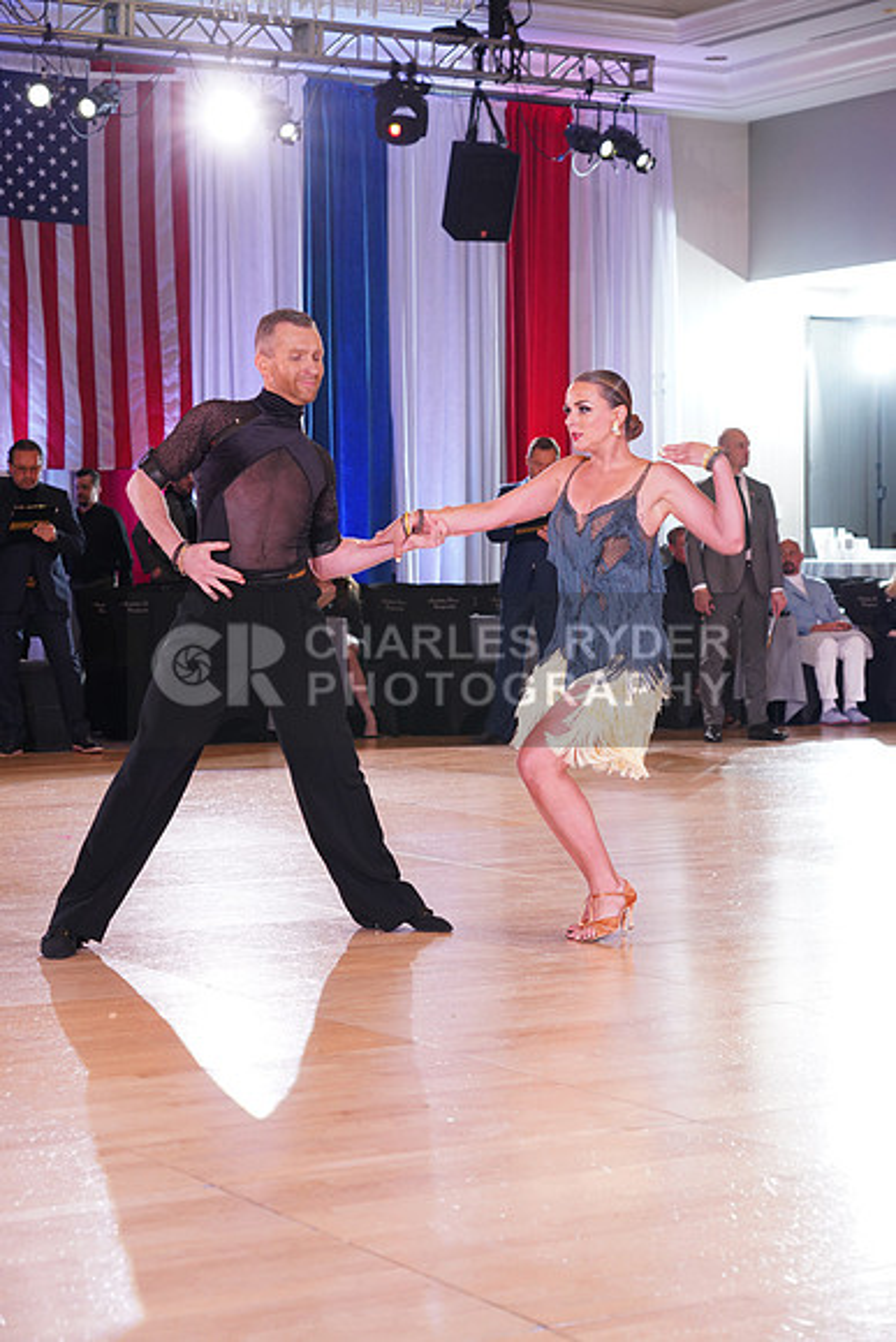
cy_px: 671
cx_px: 448
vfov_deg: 28.8
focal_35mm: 70
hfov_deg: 19.5
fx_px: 2612
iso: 1600
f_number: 5
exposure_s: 1/160
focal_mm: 70
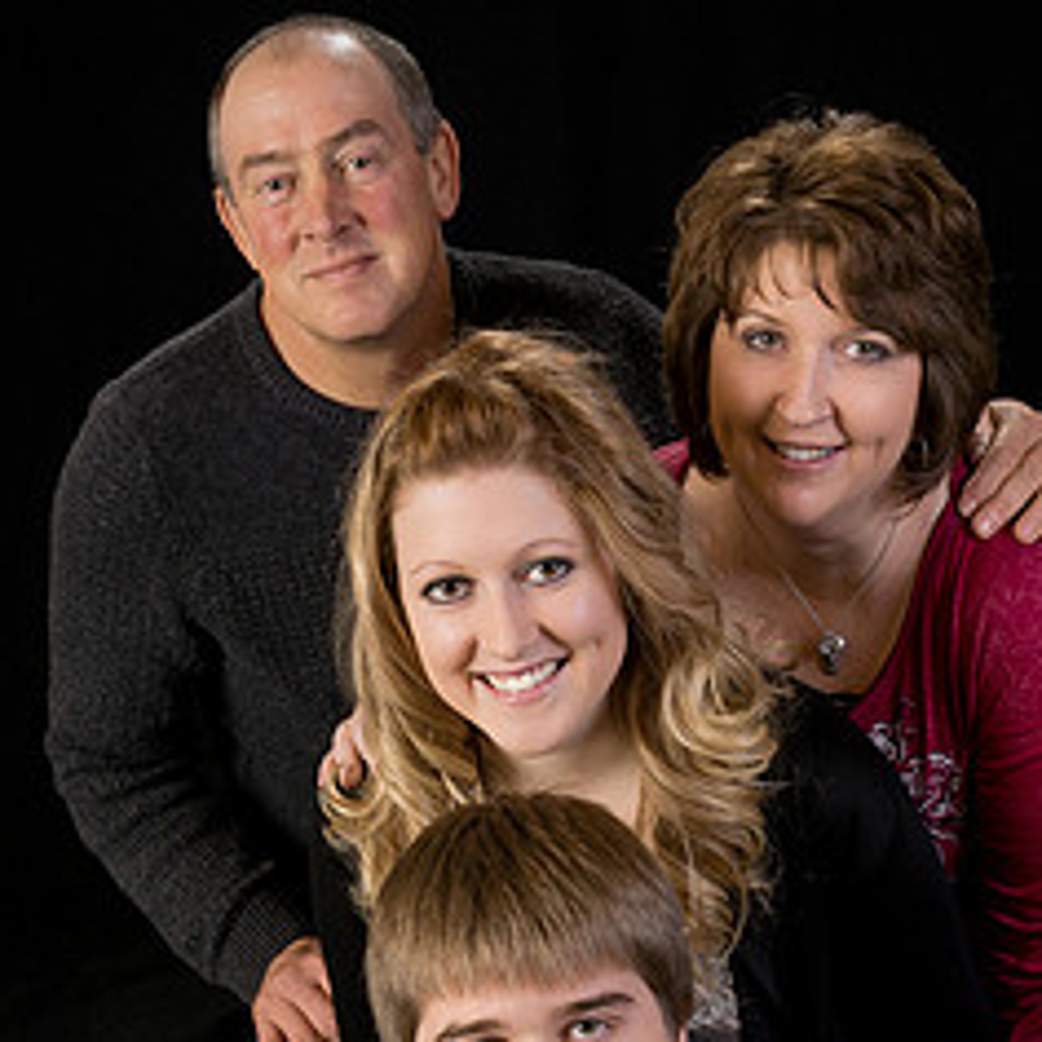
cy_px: 782
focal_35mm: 89
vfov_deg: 19.4
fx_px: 3031
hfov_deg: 19.5
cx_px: 581
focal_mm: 55
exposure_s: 1/125
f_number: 3.5
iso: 100
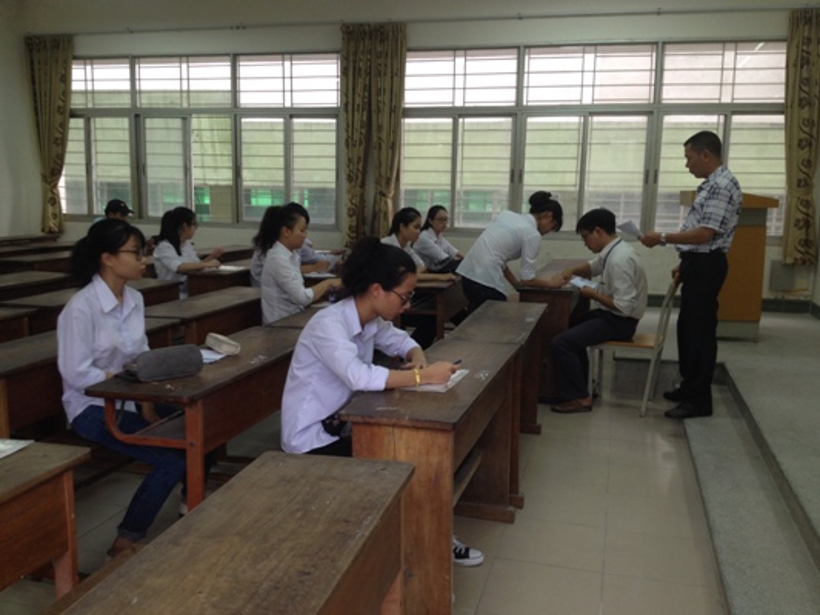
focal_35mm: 35
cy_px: 308
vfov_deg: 40.7
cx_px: 410
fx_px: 829
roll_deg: -0.7
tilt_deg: -12.1
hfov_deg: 52.6
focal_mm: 4.28
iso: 50
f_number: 2.4
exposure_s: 1/25
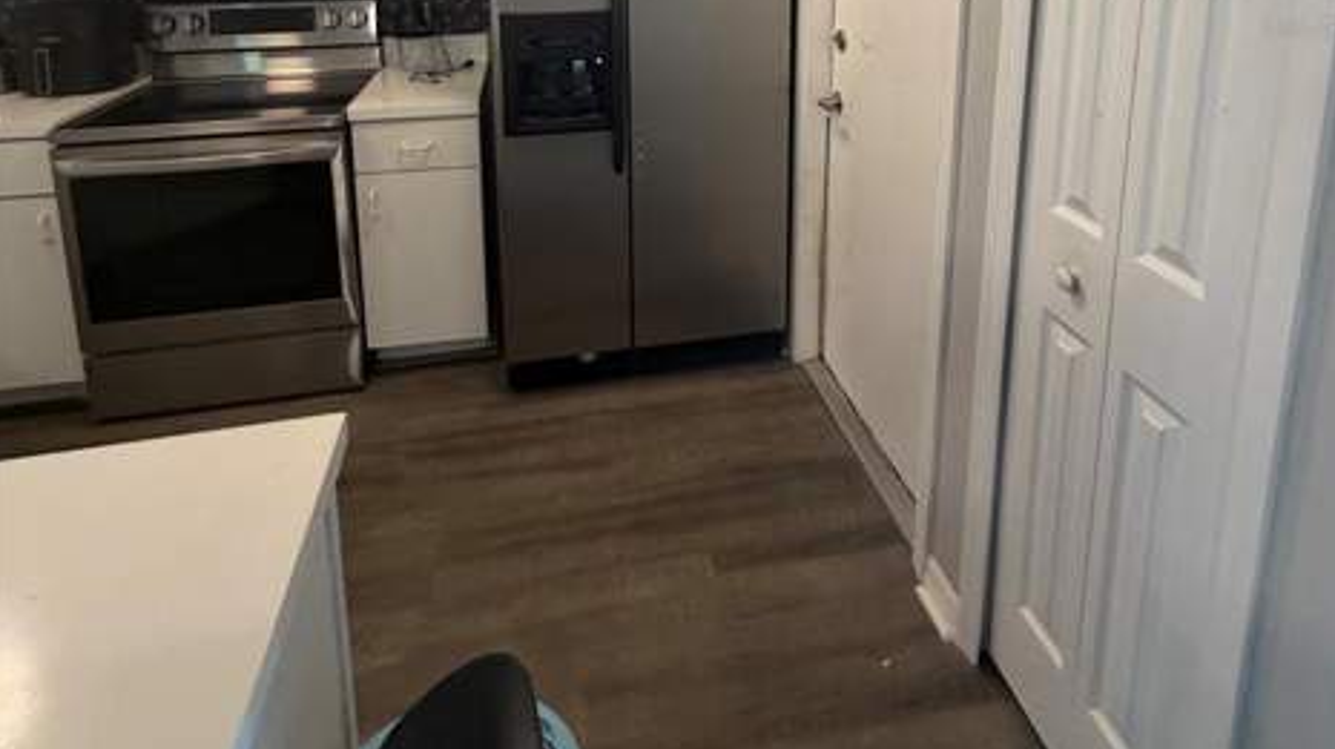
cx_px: 680
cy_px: 26
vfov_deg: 46.2
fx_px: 743
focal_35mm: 21
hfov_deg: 83.9
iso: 320
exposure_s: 1/60
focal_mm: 2.22
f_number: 2.2
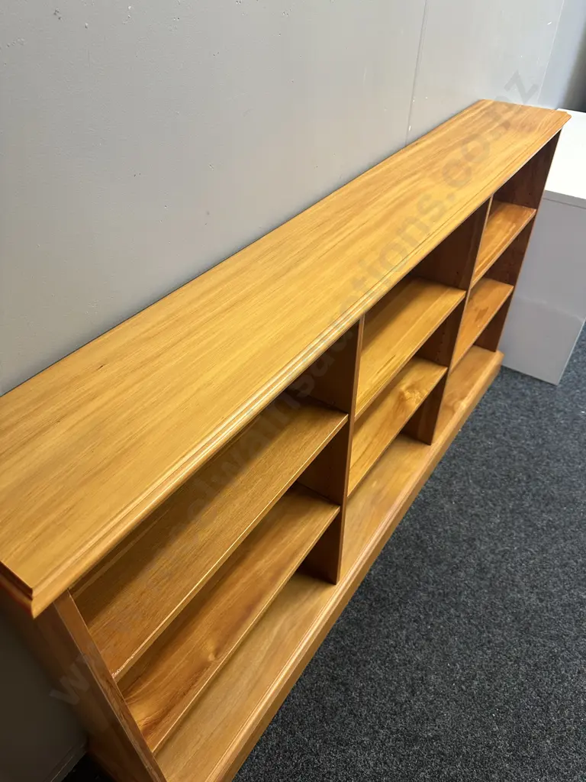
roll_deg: +0.4
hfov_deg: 56.8
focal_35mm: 24
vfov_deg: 71.6
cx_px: 293
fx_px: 542
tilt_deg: -41.3
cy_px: 391
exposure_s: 1/50
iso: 125
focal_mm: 6.86
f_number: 1.78
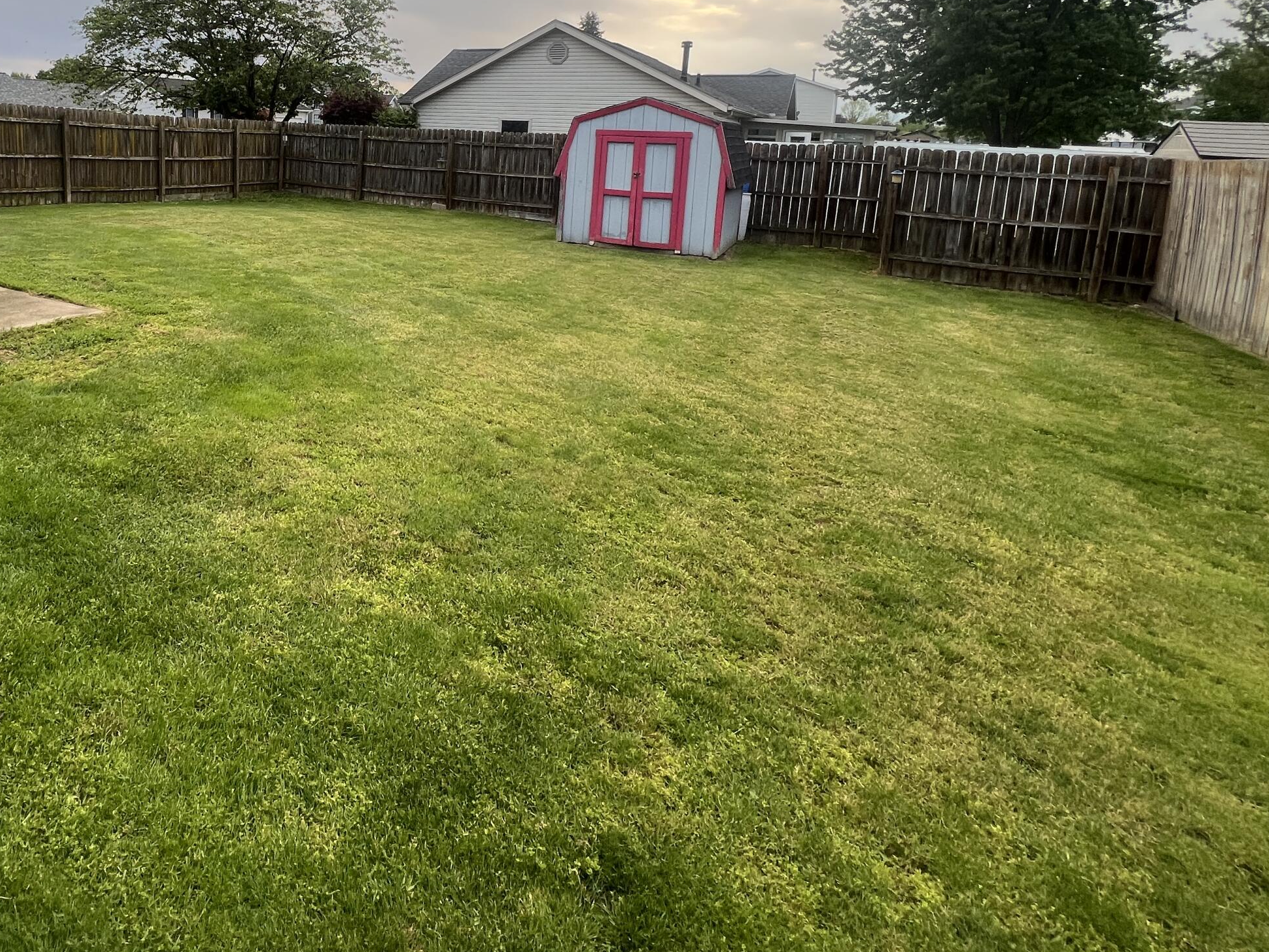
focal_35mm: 20
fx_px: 733
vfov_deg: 62.1
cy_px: 233
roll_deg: -1.9
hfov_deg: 76.7
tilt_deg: -7.5
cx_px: 344
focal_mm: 1.57
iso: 50
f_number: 1.8
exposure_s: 1/99
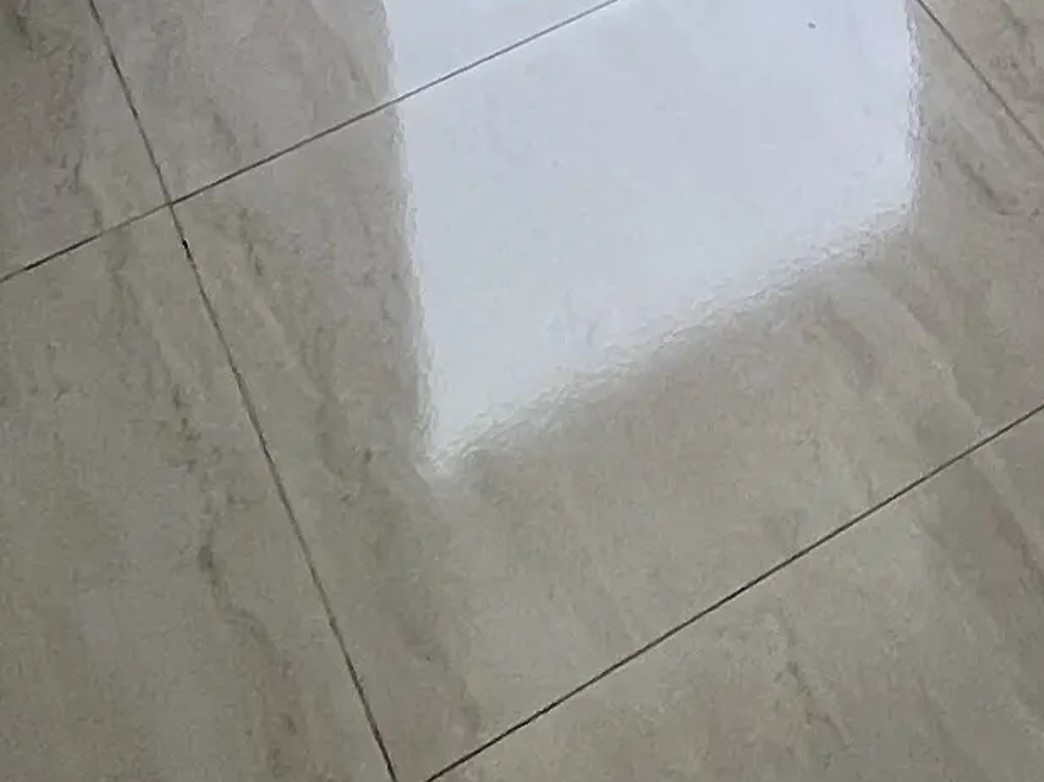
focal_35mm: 85
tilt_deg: -8.7
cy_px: -1579
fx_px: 2562
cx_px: 1367
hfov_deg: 20.9
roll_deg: +0.6
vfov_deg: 11.0
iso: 32
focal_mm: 1.57
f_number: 1.8
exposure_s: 1/241
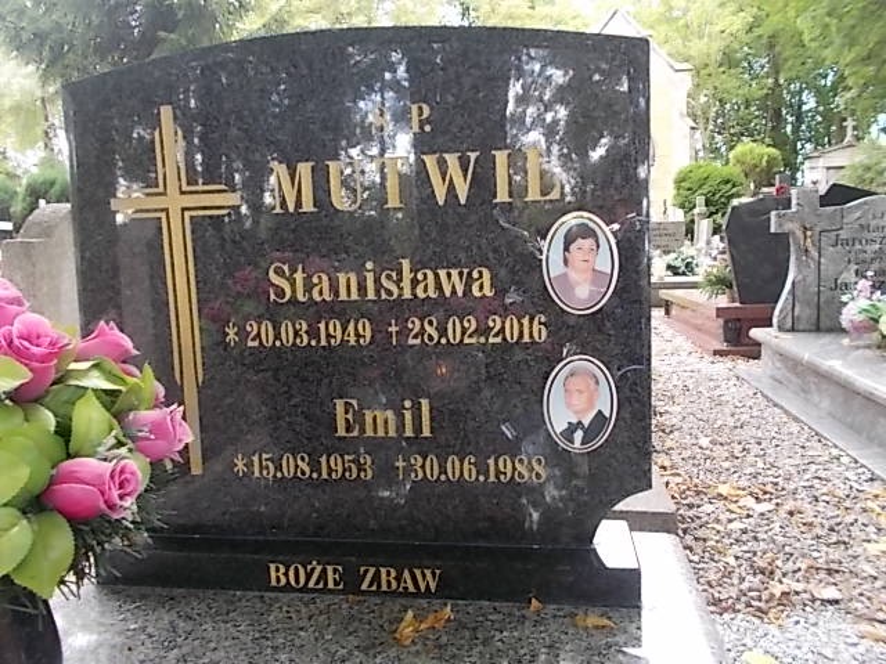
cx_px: 443
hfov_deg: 67.3
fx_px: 665
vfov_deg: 53.1
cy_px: 332
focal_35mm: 26
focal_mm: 4.6
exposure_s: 1/25
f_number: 3.2
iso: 100
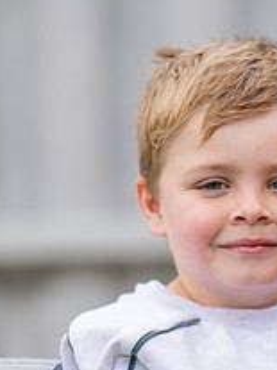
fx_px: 5212
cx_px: 235
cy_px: 340
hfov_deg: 3.0
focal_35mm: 488
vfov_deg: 4.1
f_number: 1.8
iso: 400
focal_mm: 135
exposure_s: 1/2500
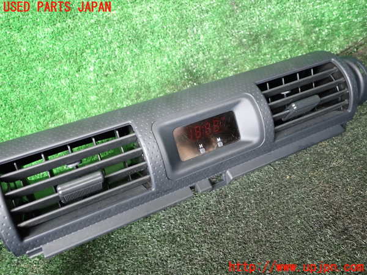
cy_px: 138
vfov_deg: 46.8
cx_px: 184
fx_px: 318
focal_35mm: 30
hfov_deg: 60.0
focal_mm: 5.4
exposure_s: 1/30
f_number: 2.3
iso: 400
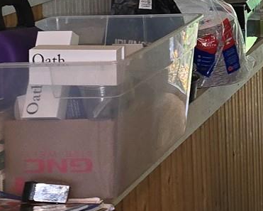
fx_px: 965
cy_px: -134
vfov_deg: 11.7
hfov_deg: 14.4
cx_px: 401
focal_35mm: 124
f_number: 1.7
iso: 125
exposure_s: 1/24
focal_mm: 6.3
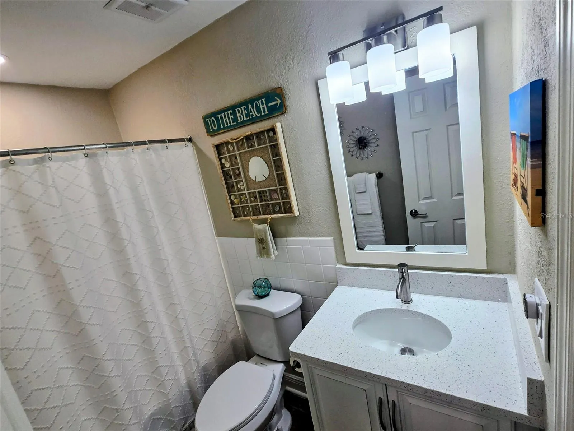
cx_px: 287
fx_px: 216
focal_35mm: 13
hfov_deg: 106.2
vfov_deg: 89.9
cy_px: 216
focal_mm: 2.2
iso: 50
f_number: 2.2
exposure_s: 1/141
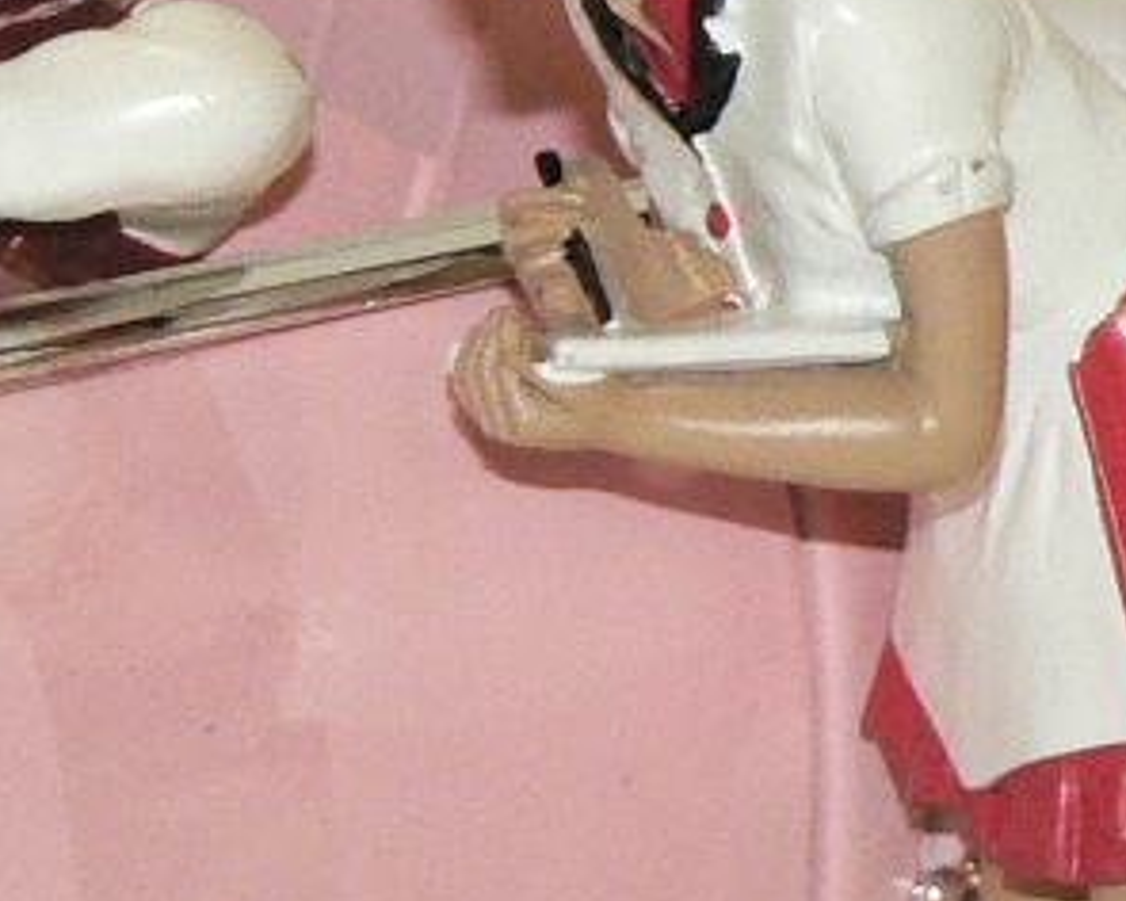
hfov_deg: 3.5
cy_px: 248
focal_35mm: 551
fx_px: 18362
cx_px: 668
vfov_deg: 2.8
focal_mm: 21.6
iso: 400
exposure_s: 1/60
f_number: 3.2
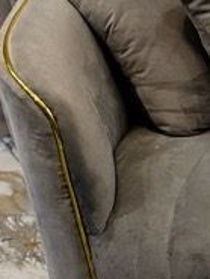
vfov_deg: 11.5
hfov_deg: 8.6
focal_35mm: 166
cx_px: 384
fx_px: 1341
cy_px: 406
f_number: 1.78
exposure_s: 1/50
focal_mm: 6.76
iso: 400
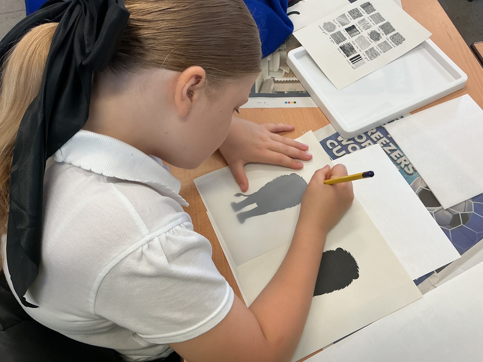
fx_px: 419
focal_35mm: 30
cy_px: 184
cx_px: 243
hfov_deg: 60.0
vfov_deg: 46.8
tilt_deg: -61.4
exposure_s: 1/60
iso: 40
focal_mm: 3
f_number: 1.8
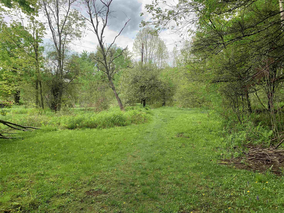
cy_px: 106
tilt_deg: -6.5
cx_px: 142
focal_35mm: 26
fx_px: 213
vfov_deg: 53.1
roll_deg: -2.6
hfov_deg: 67.3
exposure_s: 1/552
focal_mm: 4.25
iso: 25
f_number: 1.8
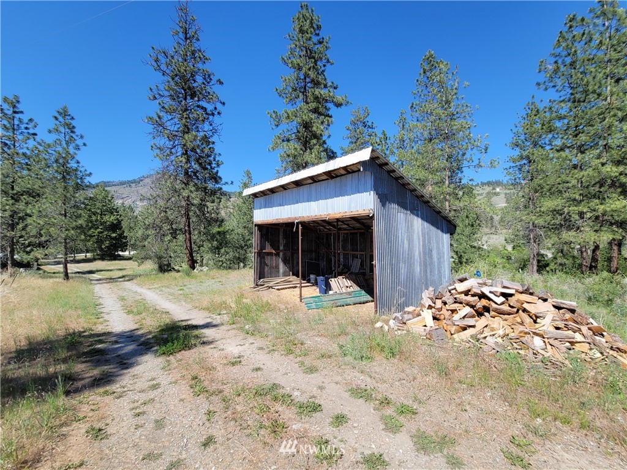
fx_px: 235
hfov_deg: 106.2
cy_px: 235
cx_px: 314
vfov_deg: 89.9
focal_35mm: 13
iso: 64
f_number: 2.2
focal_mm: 2.2
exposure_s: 1/1321
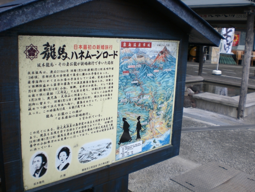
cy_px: 96
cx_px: 128
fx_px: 280
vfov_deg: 37.7
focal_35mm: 38
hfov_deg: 49.0
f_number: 3.1
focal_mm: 6.3
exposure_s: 1/200
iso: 50
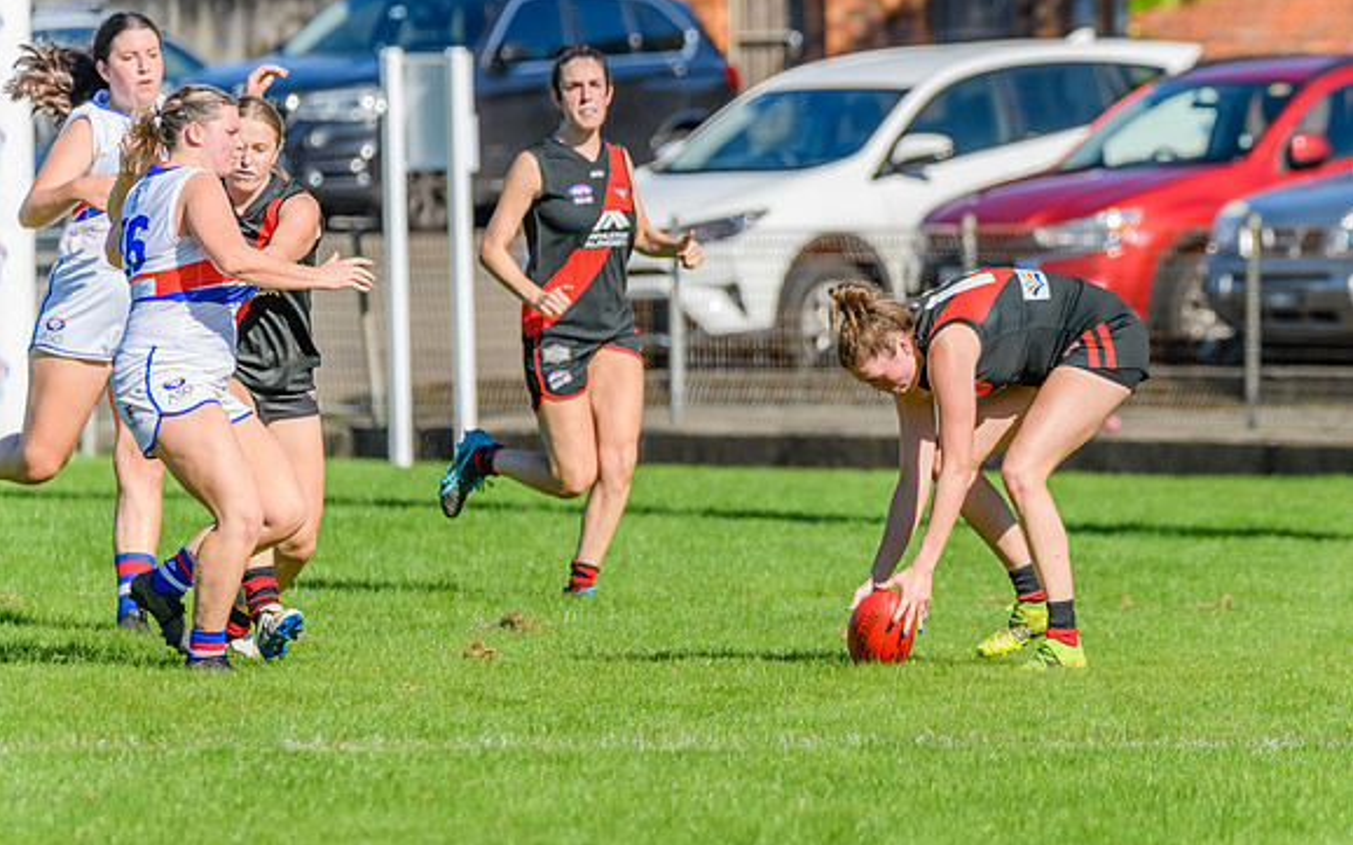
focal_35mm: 461
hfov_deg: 4.6
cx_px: 798
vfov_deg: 2.8
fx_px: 16995
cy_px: 483
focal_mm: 380
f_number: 8
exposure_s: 1/1600
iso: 640
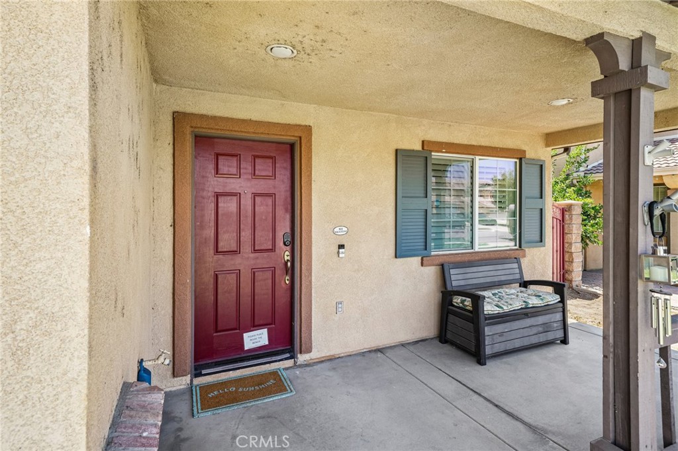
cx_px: 339
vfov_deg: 67.3
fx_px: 339
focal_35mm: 18
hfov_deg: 90.0
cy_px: 226
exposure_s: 1/30
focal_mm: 18
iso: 100
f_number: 8
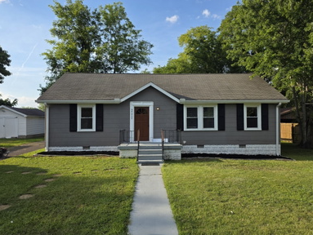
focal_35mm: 24
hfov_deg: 71.5
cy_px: 117
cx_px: 159
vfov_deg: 56.9
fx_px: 217
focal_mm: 6.3
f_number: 1.7
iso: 80
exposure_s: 1/5000
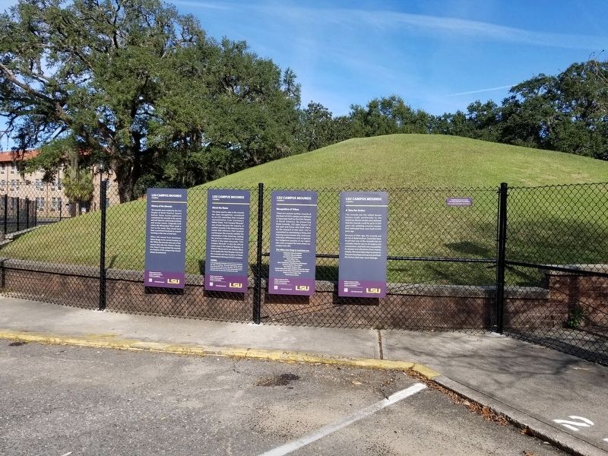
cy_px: 228
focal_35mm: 26
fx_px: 457
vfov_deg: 53.1
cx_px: 304
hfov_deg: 67.3
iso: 50
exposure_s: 1/1932
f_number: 1.7
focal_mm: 4.25
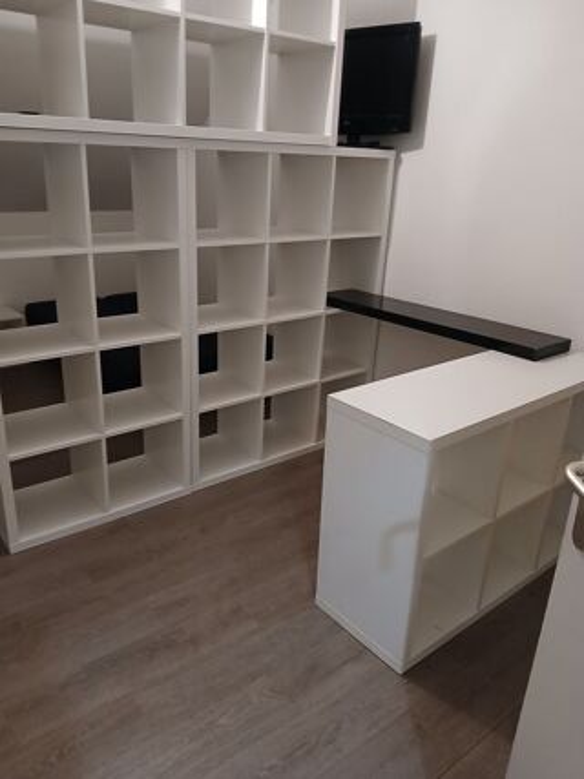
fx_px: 585
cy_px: 390
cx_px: 292
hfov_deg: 53.0
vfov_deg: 67.3
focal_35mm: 26
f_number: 1.8
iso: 500
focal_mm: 3.98
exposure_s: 1/25
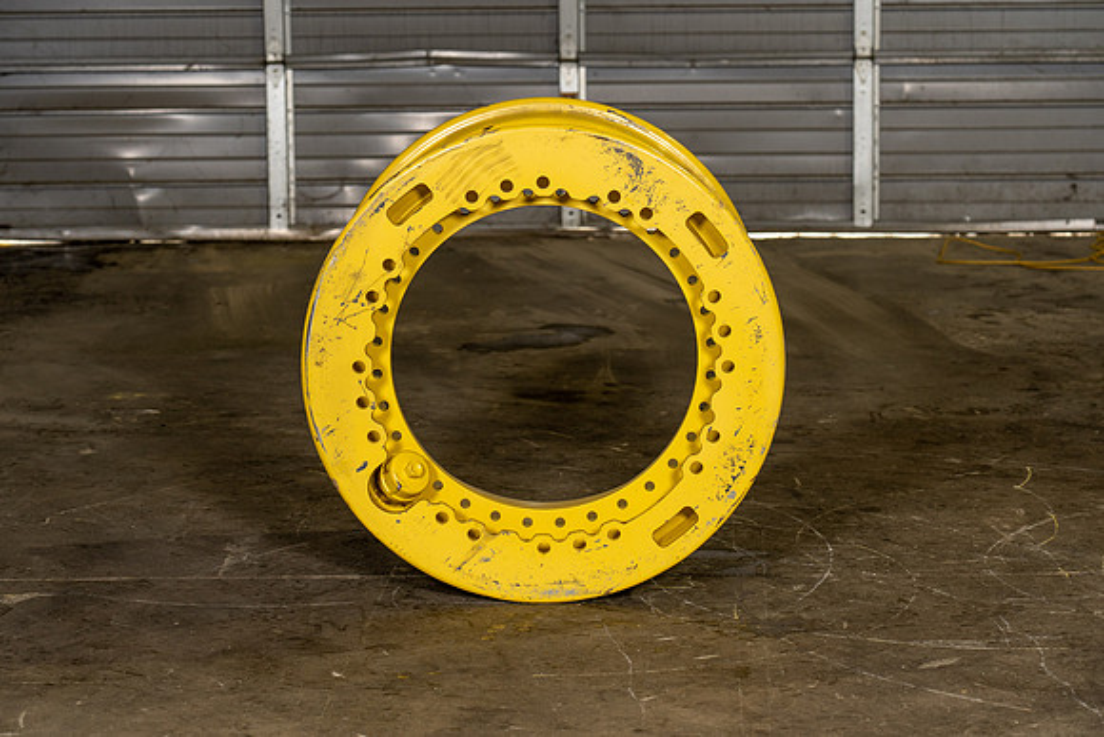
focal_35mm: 105
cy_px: 368
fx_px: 3221
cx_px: 552
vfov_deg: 13.0
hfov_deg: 19.5
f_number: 5.6
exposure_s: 1/80
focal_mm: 105
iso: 800
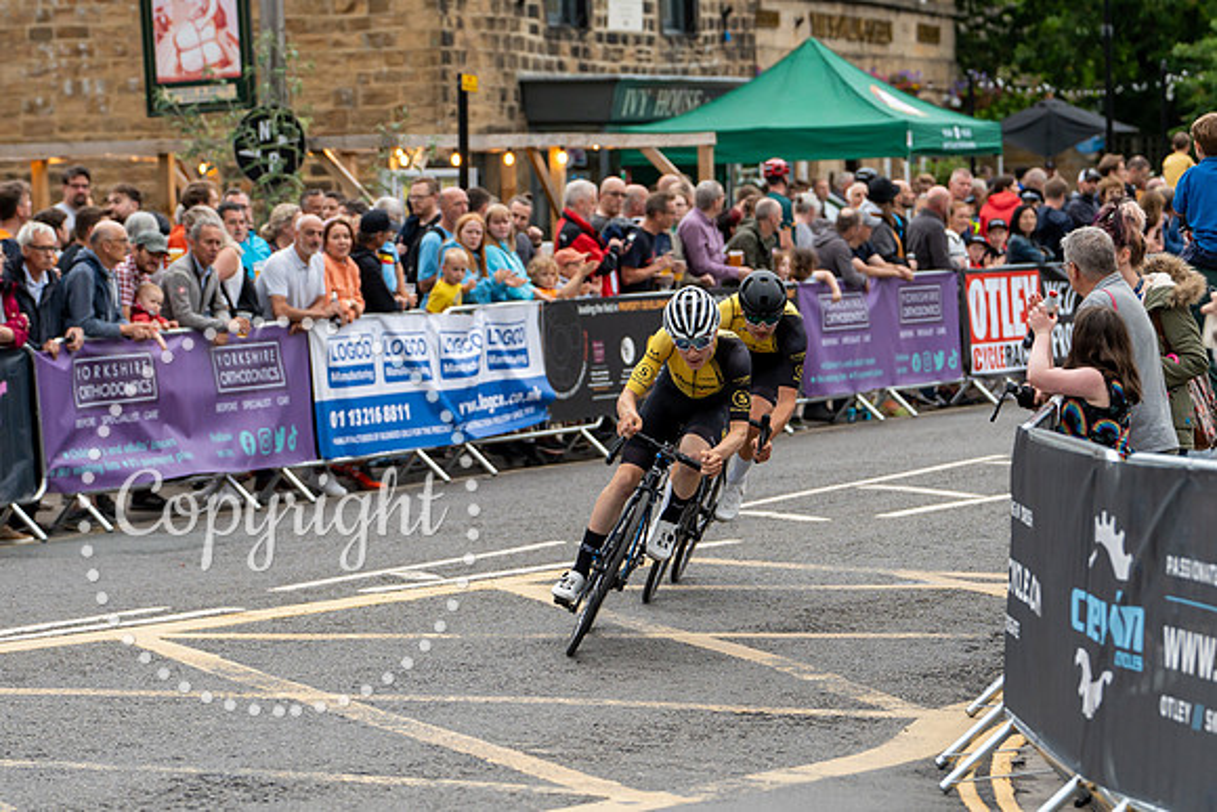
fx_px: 4728
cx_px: 682
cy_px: 411
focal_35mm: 140
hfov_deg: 14.7
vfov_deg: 9.8
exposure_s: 1/800
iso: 500
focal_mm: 110
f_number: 3.5
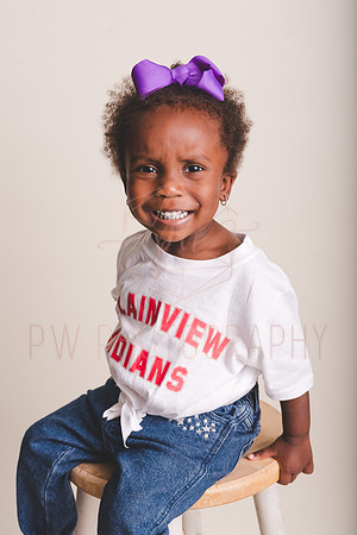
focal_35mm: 55
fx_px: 818
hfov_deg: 24.6
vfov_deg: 36.2
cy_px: 268
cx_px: 178
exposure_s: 1/200
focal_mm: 55
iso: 100
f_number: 6.3
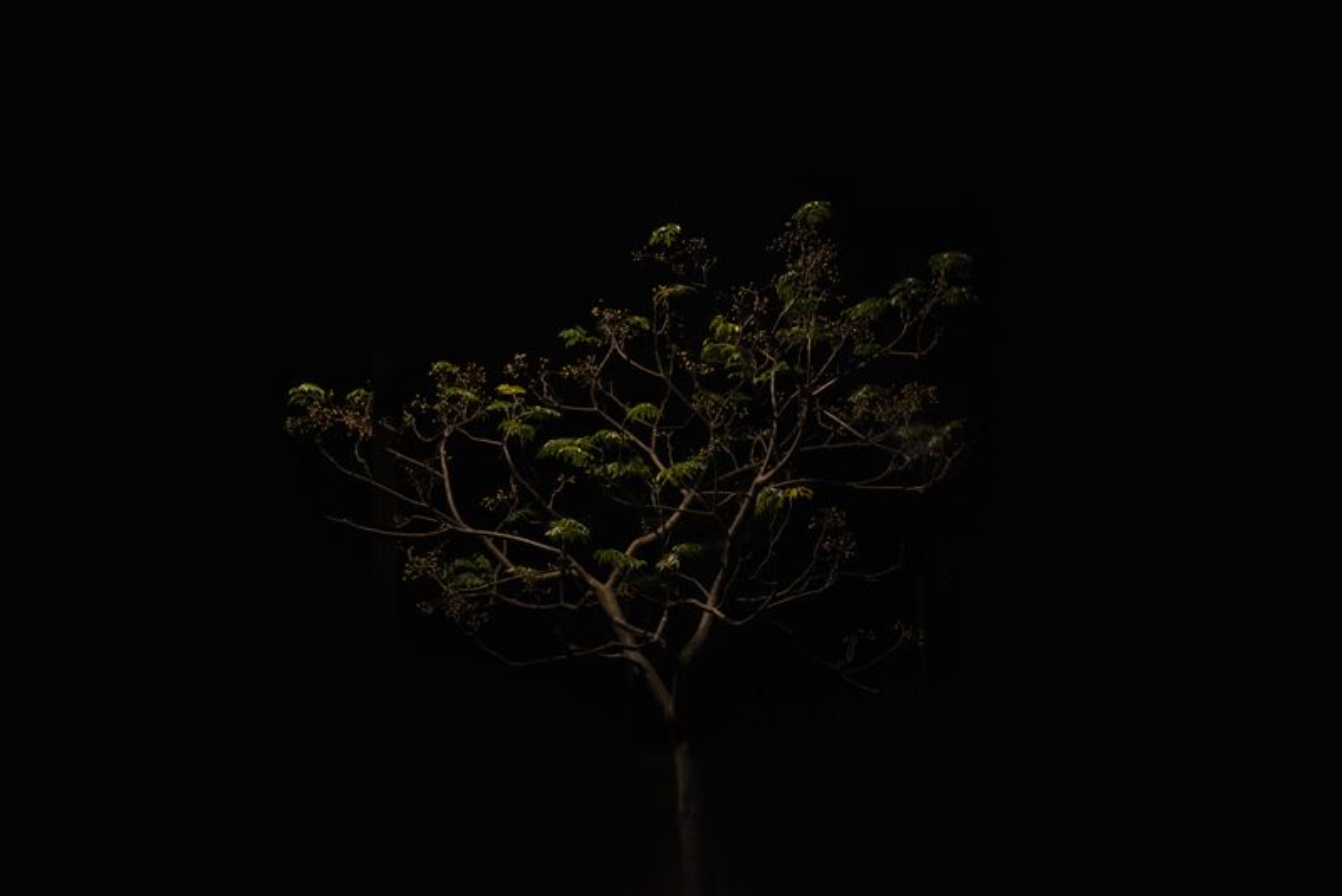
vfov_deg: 19.5
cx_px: 671
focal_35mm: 70
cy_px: 448
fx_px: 2610
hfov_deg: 28.8
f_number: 2.8
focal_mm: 70
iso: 3200
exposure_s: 1/125
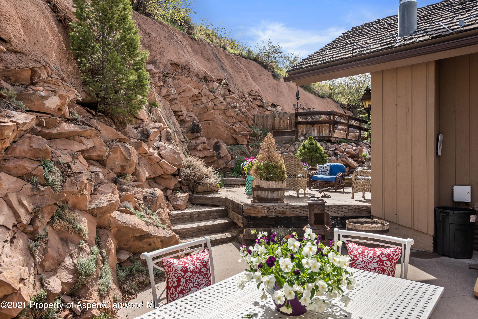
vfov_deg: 53.2
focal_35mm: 24
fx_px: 319
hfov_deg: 73.7
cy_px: 160
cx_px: 239
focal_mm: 24
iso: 320
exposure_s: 1/500
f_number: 7.1
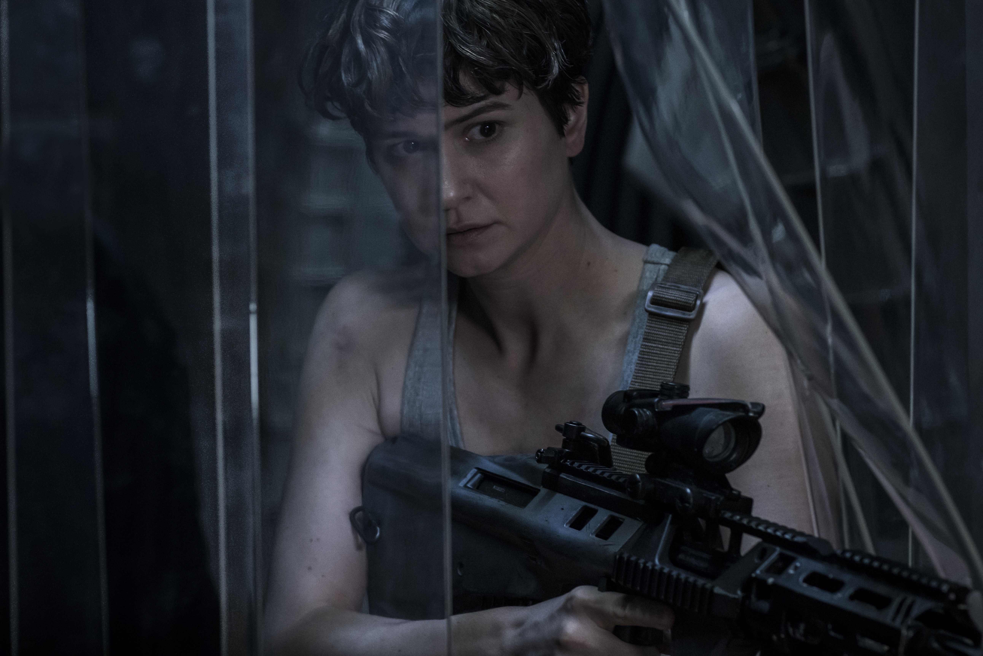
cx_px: 492
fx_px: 3468
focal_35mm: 127
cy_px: 328
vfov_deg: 10.8
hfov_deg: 16.1
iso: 2500
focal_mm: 85
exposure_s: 1/160
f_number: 3.5
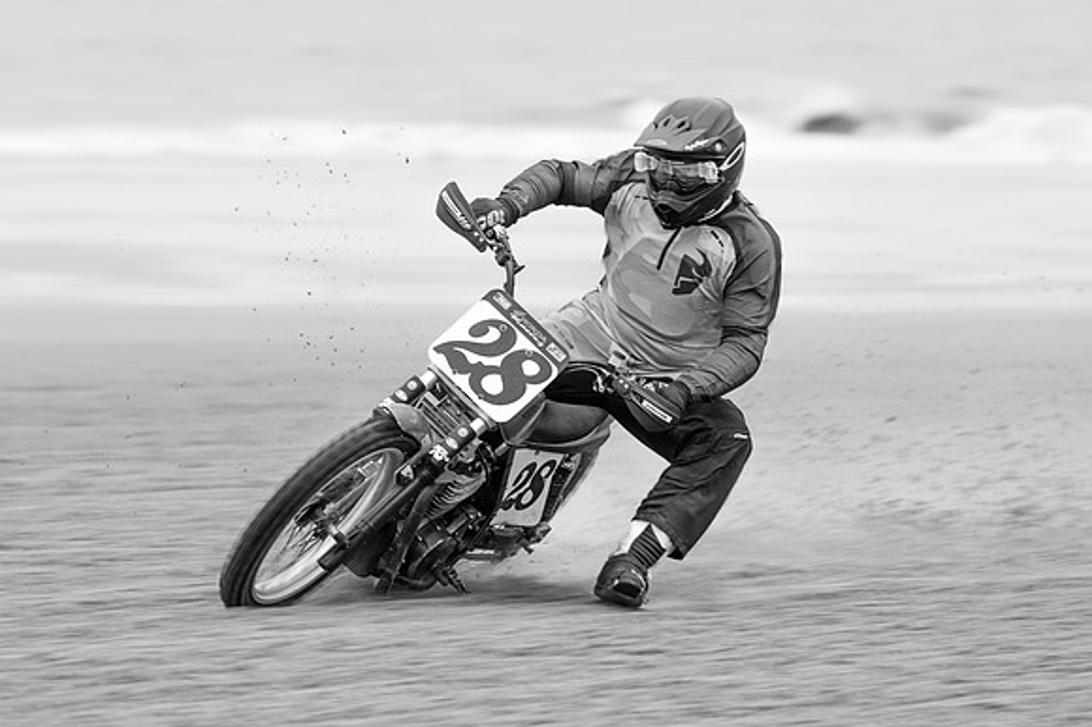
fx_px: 9327
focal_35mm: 308
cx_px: 519
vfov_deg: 4.5
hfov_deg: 6.7
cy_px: 314
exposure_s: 1/200
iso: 180
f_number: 4
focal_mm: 160
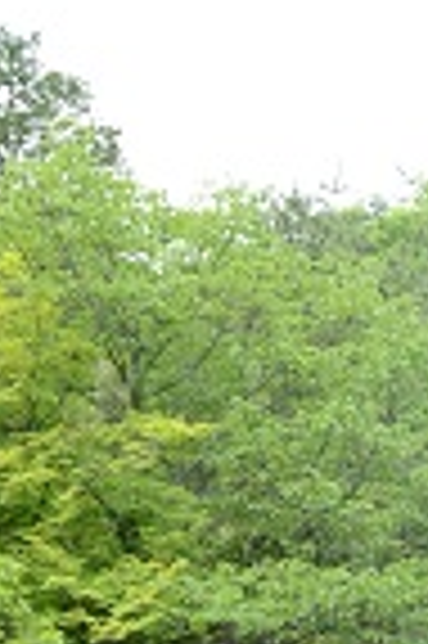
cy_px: 946
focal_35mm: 155
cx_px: 712
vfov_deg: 12.6
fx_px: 2771
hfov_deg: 8.6
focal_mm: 28
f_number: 8
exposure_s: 1/200
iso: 200
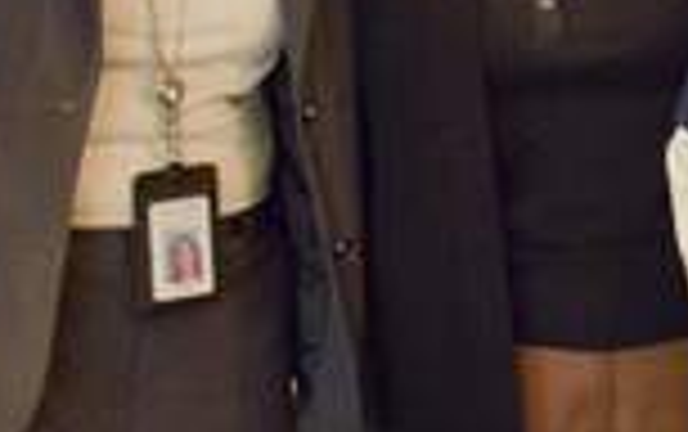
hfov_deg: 11.2
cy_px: -11
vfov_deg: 7.4
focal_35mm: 176
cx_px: 1160
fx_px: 3304
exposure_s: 1/30
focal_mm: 22
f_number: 3.5
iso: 3200
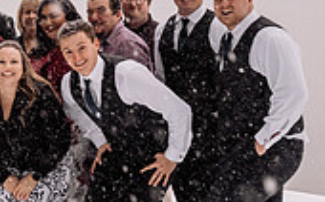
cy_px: 22
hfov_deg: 14.9
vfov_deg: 9.9
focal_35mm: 132
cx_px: -141
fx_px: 1168
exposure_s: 1/250
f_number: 5
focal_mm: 35
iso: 1250
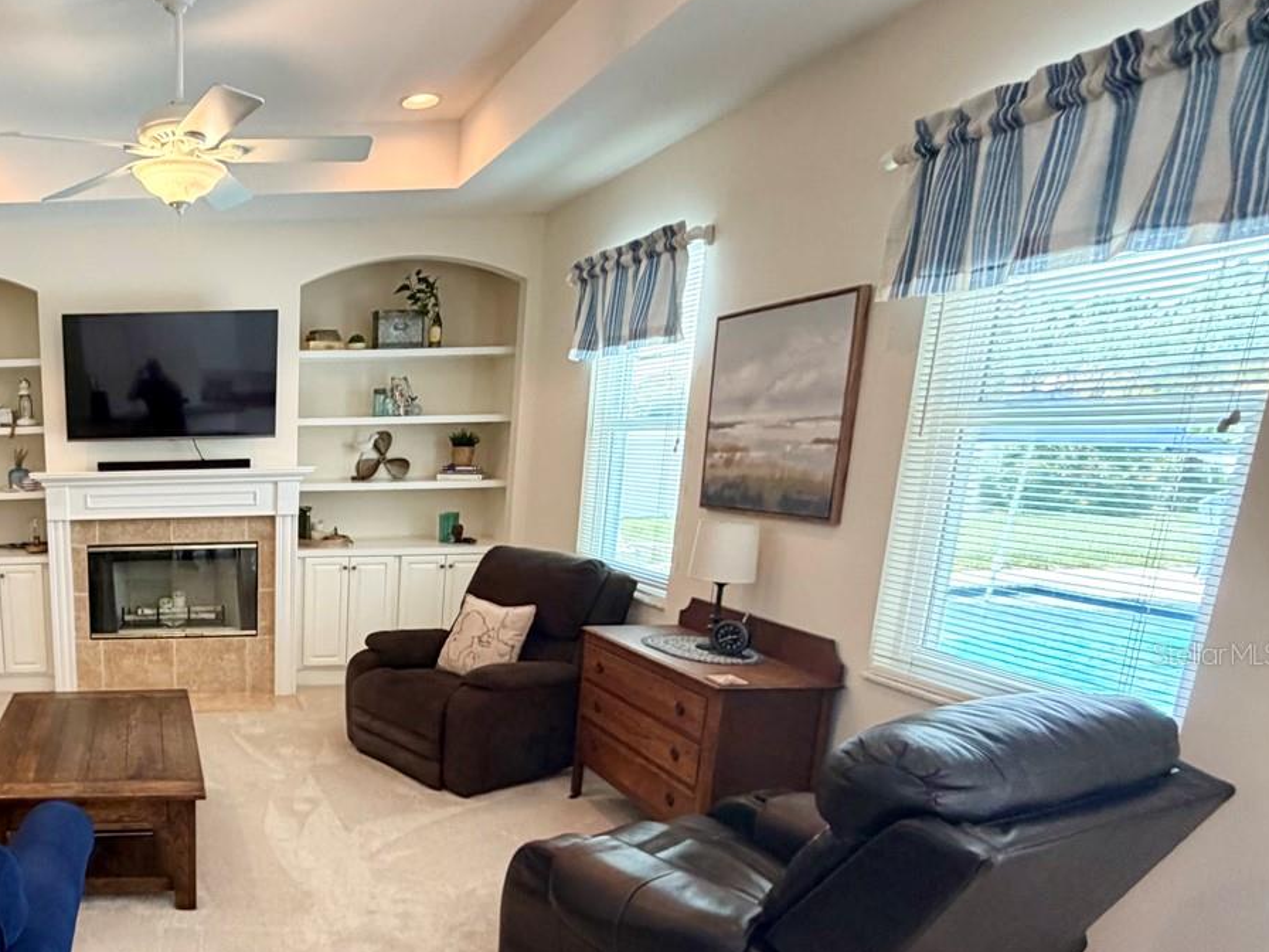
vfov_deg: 53.5
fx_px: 916
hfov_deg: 60.1
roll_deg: +1.9
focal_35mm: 25
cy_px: 653
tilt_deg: -12.1
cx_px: 153
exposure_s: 1/60
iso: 200
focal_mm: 2.22
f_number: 2.2
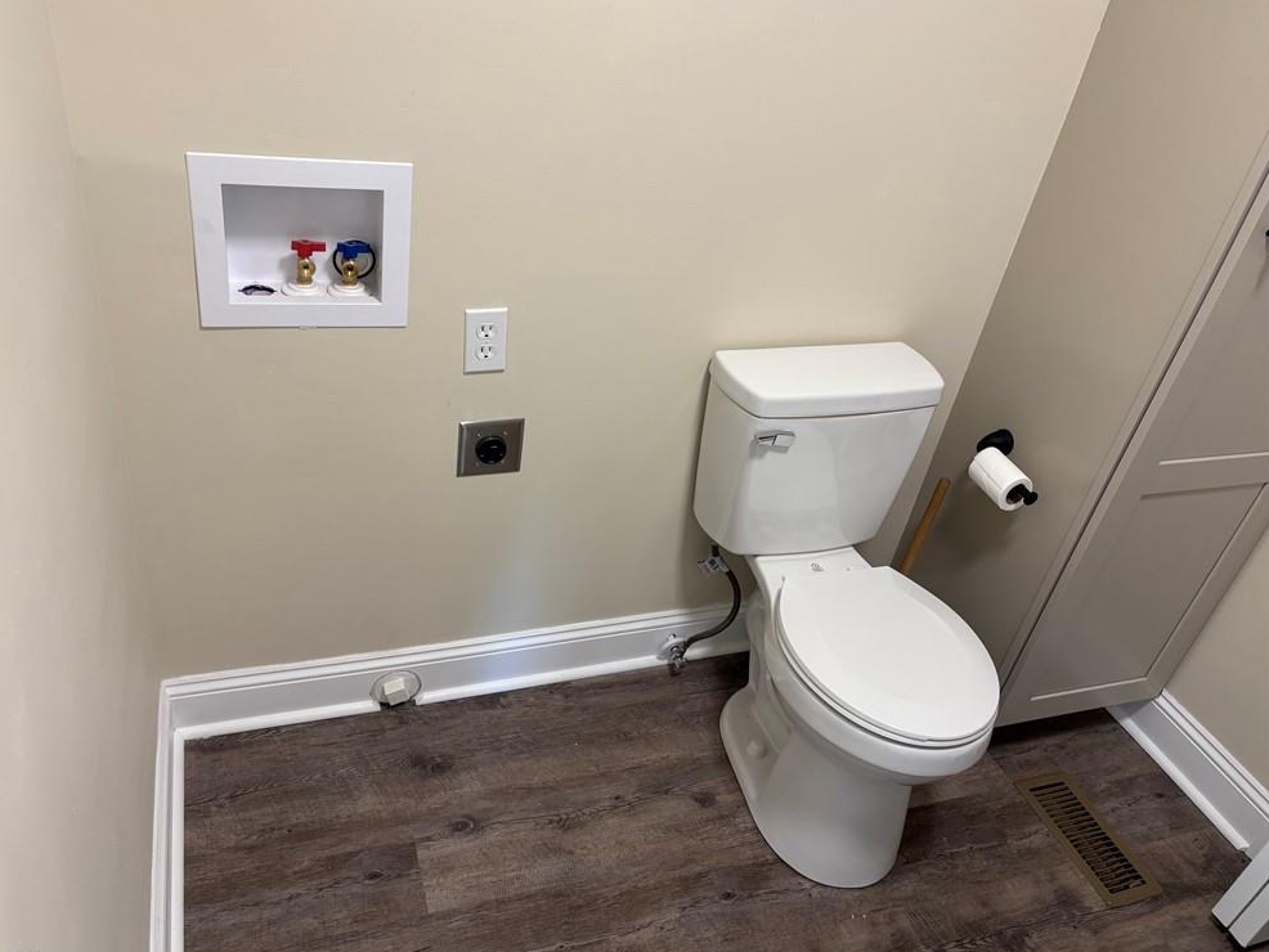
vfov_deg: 51.4
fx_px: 990
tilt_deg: -33.5
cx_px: 615
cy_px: 477
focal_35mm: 27
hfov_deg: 65.3
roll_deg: -9.3
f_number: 1.6
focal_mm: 5.96
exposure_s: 1/60
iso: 125
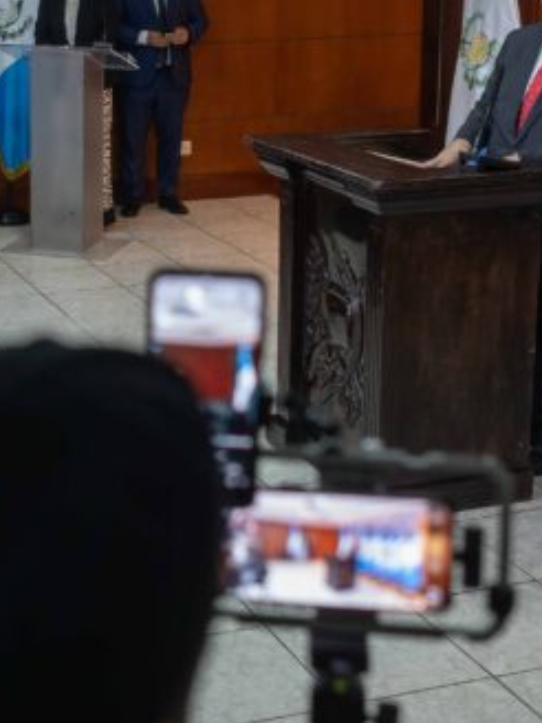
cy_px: 188
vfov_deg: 26.7
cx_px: 42
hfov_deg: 20.0
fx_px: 1503
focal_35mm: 72
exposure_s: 1/250
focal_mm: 24
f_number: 2
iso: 1600
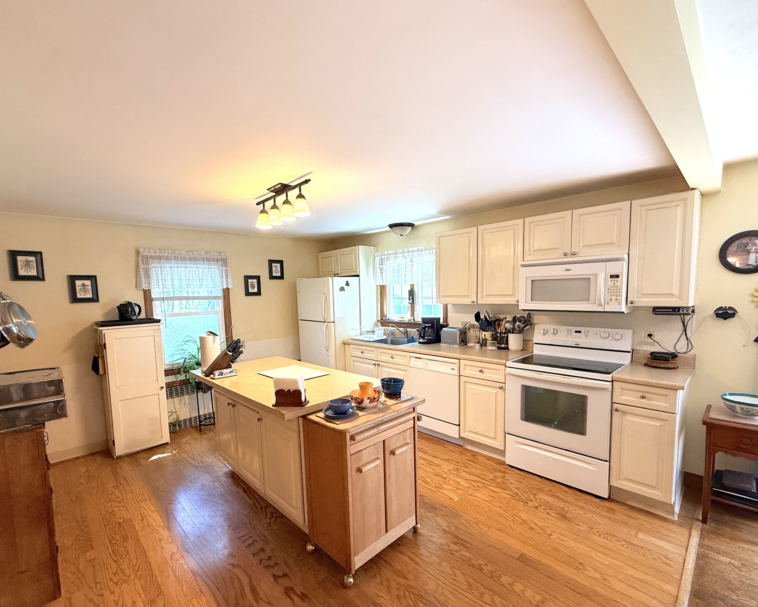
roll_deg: +1.9
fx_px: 359
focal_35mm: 16
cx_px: 375
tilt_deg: -5.7
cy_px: 327
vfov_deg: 80.2
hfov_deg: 93.1
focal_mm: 2.22
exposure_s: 1/120
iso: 250
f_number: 2.2
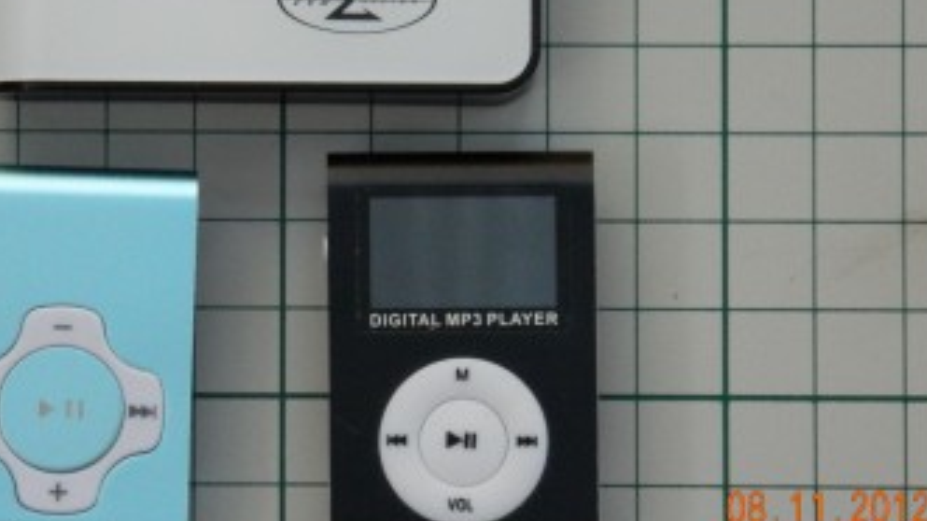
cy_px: 109
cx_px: 342
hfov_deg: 4.9
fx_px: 10788
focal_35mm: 439
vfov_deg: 2.8
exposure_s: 1/50
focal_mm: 50
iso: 400
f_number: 5.6
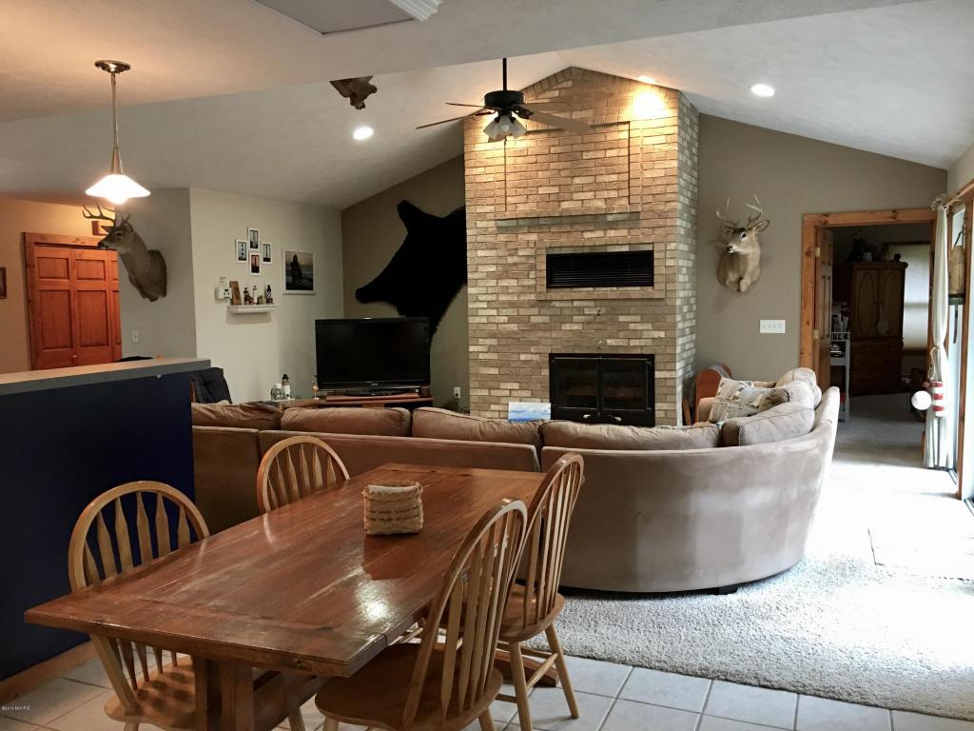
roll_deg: +1.2
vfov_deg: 48.2
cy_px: 366
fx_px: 816
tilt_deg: -3.7
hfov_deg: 61.7
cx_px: 487
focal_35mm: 29
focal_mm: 4.15
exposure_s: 1/10
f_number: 2.2
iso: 80
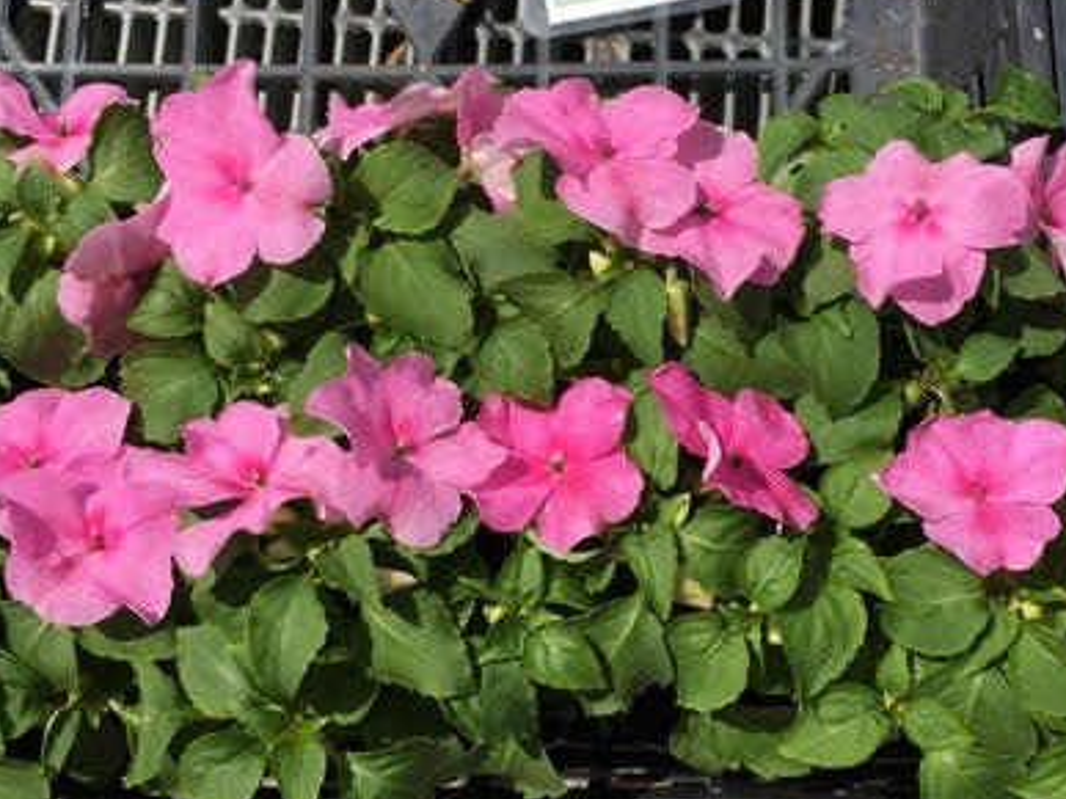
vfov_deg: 30.2
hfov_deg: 39.4
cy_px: 446
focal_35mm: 48
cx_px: 656
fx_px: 1478
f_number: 2.2
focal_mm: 4.15
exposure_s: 1/2653
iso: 25
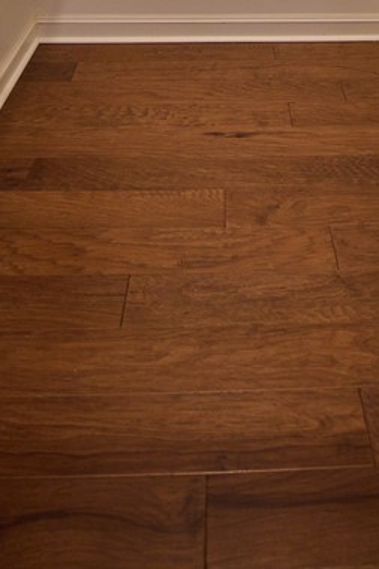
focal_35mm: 40
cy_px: -241
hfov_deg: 33.1
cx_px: 255
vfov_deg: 31.2
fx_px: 632
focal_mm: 14
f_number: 2.8
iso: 640
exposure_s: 1/125
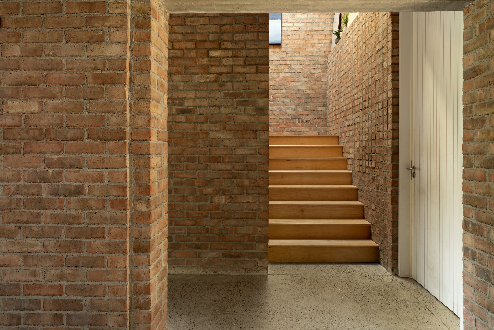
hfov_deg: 73.7
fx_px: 329
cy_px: 165
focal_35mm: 24
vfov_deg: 53.1
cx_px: 247
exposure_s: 3.2
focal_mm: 24
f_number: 14
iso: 100
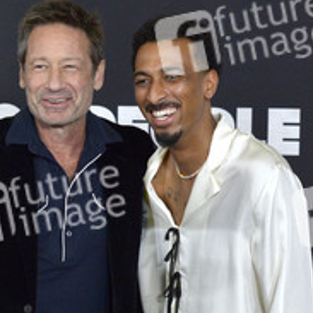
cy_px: 292
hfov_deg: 13.4
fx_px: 1330
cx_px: 88
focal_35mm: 130
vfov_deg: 13.3
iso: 3200
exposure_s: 1/250
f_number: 6.3
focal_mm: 70
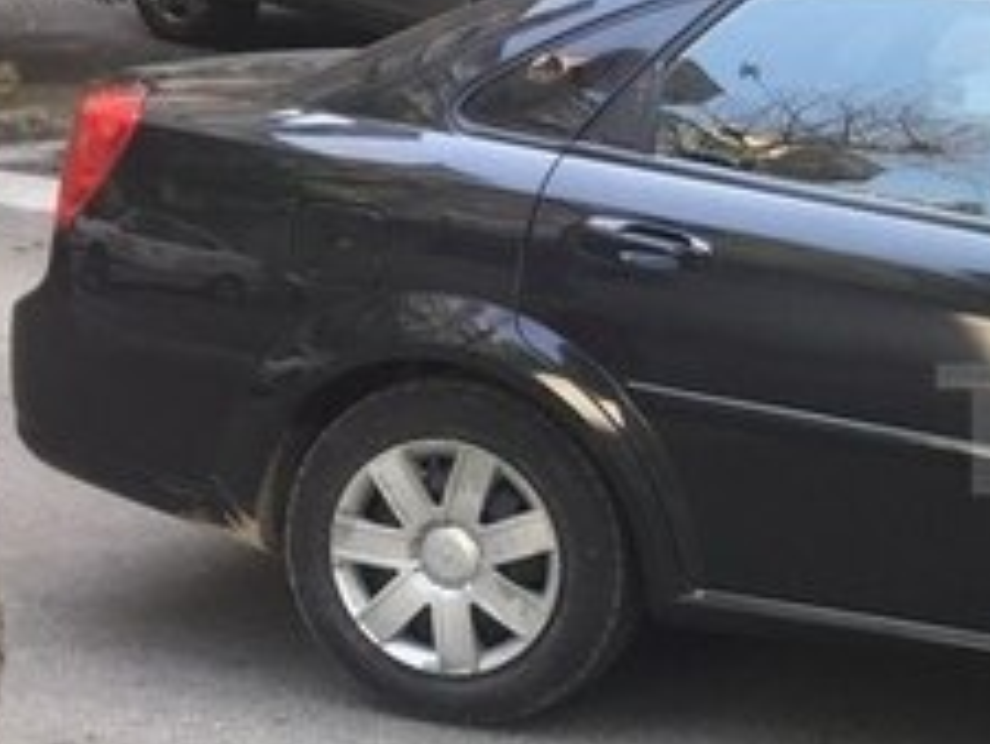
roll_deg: -7.5
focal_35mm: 85
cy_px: 429
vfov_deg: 17.4
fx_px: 2432
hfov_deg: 20.4
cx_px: 1386
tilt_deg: -15.3
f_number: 2.2
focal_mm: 4.15
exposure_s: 1/100
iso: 32
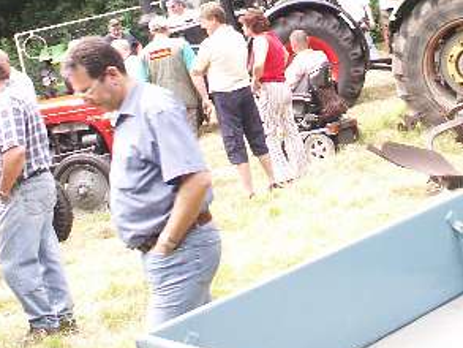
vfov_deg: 16.9
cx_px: 262
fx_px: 1124
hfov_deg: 23.3
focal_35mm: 84
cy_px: -52
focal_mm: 5.86
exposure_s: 1/80
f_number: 3.5
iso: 50
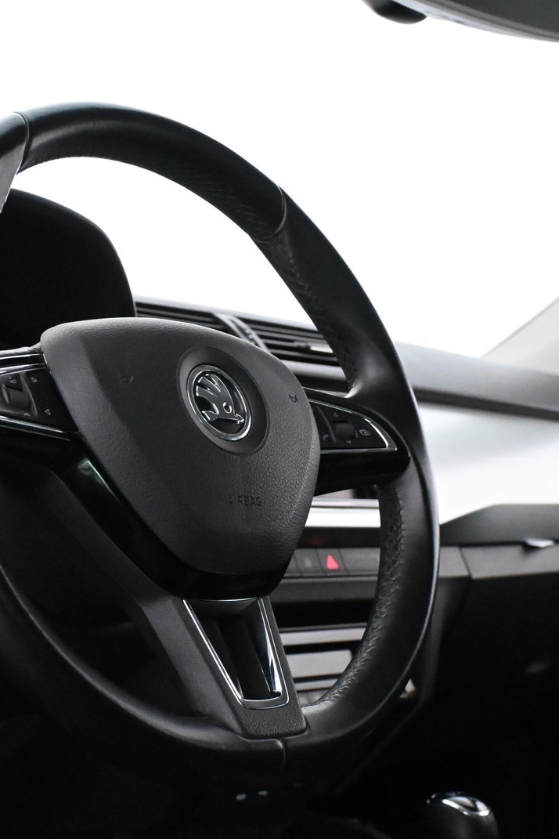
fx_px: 1401
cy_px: 421
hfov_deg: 22.5
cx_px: 180
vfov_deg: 33.3
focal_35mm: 60
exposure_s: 1/60
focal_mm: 26.5
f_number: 4.5
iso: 9000
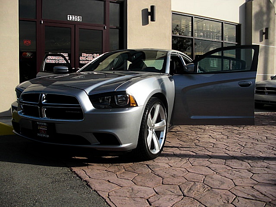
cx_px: 138
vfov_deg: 39.7
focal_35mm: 36
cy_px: 104
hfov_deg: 51.4
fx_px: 287
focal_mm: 6.3
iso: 50
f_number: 2.8
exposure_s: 1/800
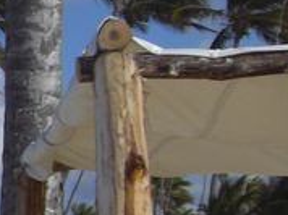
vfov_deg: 6.8
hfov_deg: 8.4
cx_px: -345
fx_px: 1820
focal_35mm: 219
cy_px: 144
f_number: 8
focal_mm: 6.2
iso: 64
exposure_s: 1/250
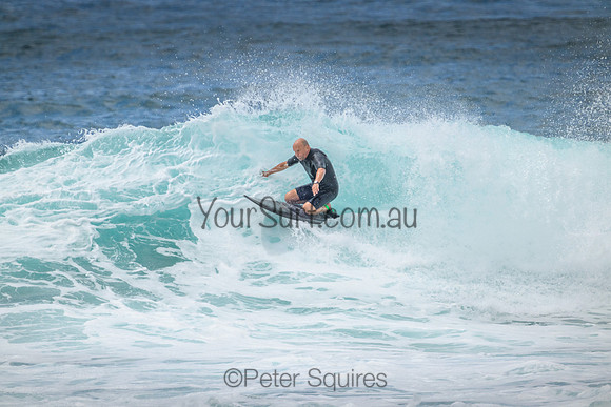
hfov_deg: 2.6
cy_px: 204
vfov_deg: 1.7
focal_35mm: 800
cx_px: 306
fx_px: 13580
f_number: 11
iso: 900
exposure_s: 1/3200
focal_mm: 800
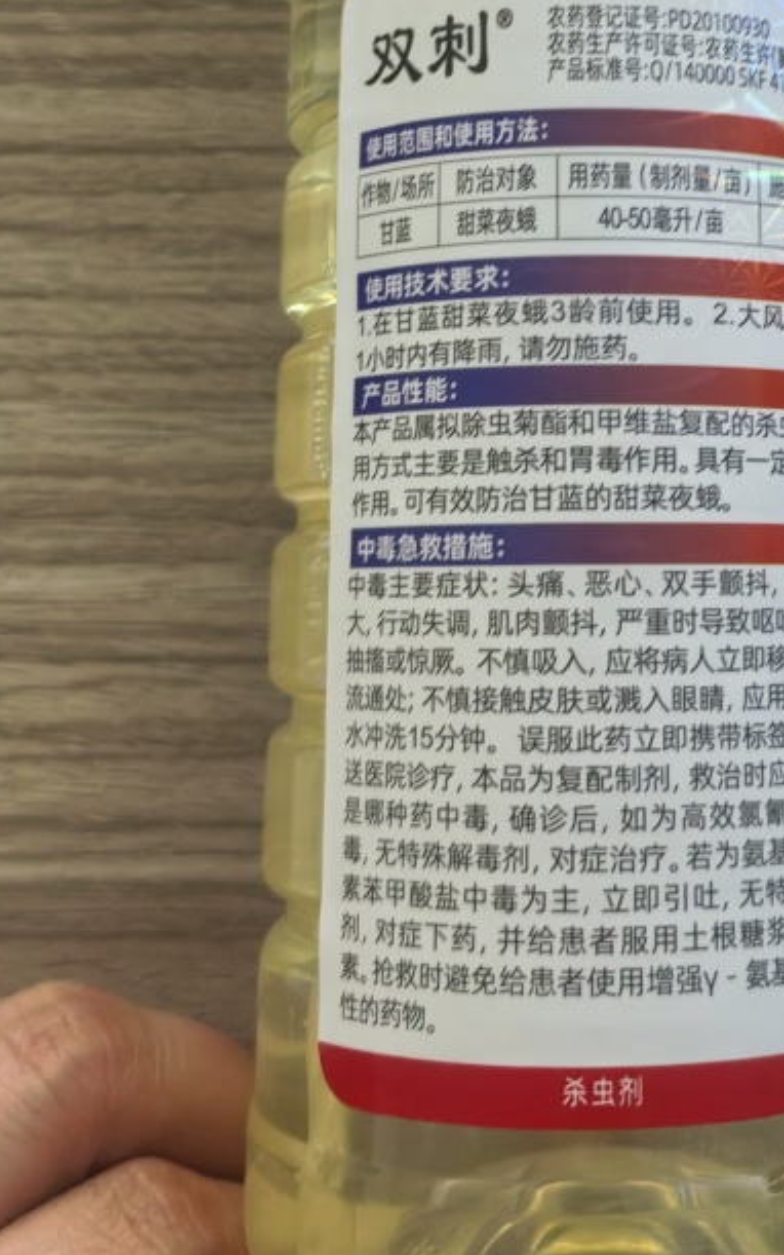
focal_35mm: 50
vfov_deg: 38.8
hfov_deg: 25.4
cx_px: 632
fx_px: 1709
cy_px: 252
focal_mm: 5.52
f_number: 1.9
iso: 200
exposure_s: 1/33.2
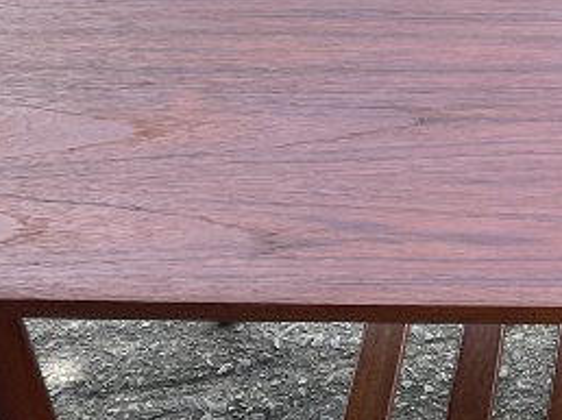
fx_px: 1963
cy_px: 296
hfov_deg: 15.3
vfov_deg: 12.2
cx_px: 778
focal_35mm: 121
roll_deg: -2.4
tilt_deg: -36.3
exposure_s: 1/779
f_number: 1.6
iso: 32
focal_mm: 4.2
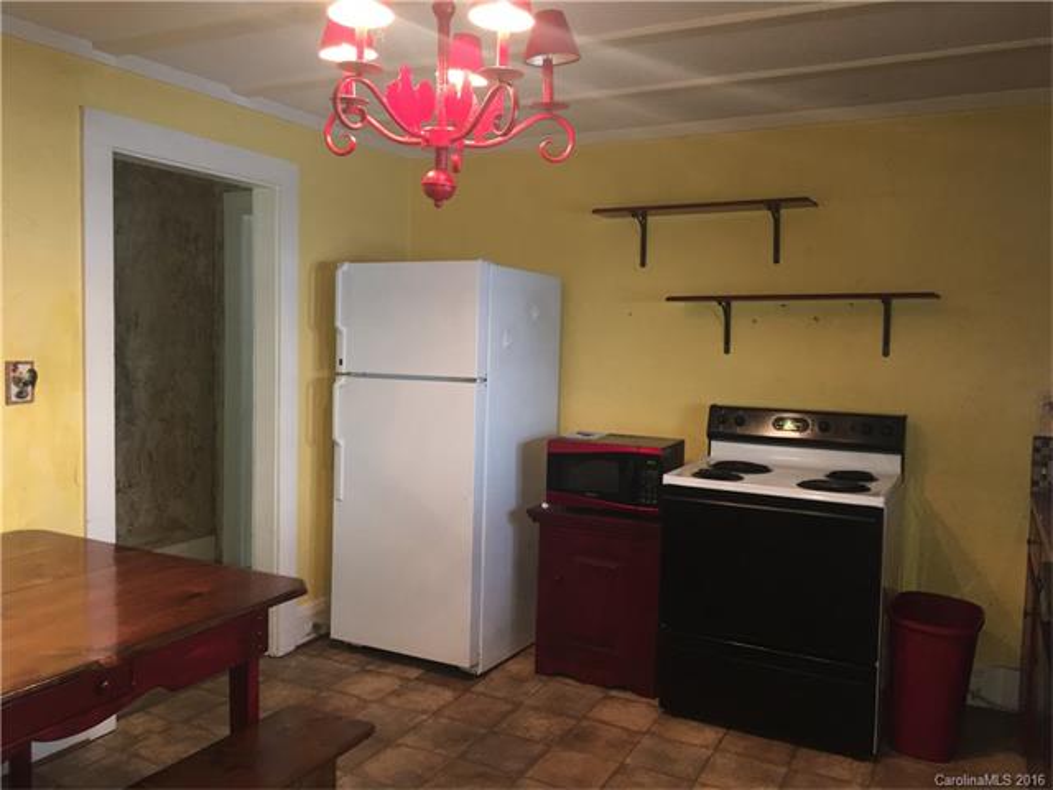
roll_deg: -1.1
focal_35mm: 29
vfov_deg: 48.2
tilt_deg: -2.6
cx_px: 526
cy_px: 395
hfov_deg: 61.7
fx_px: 882
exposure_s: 1/16
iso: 100
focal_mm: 4.15
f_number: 2.2
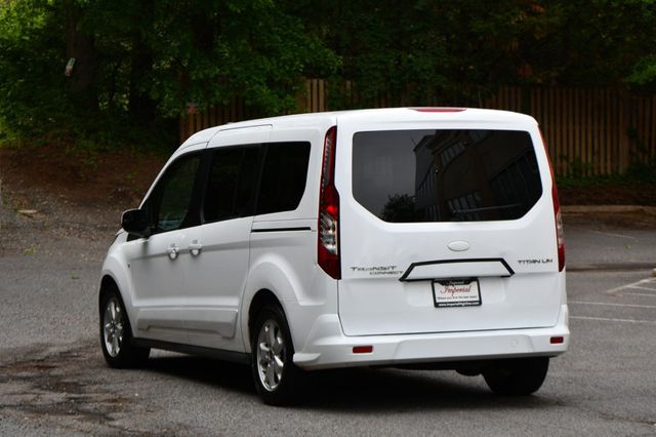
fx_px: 2185
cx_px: 328
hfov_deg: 17.1
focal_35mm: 120
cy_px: 218
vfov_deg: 11.4
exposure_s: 1/250
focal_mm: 80
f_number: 5.6
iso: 200
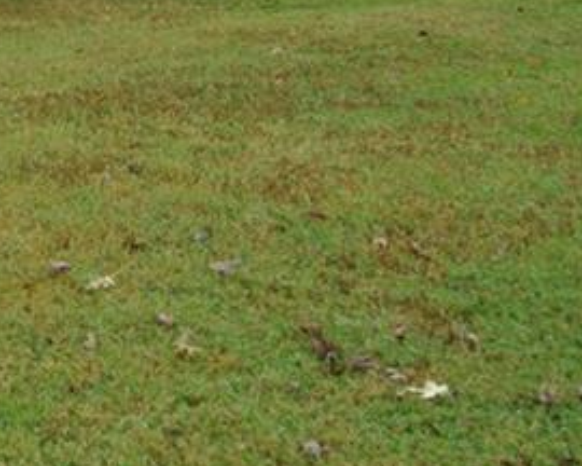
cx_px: -414
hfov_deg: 13.7
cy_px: -181
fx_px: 2205
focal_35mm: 128
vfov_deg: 11.7
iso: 100
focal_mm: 13.6
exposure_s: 1/160
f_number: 4
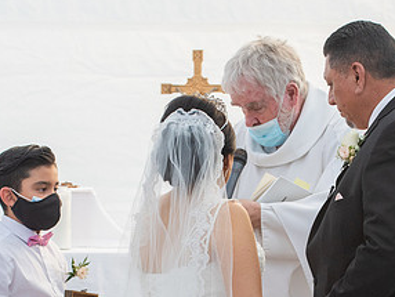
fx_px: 3106
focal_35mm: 272
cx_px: 240
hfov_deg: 7.3
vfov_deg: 5.5
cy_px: 311
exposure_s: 1/125
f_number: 6.3
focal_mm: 110
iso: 800
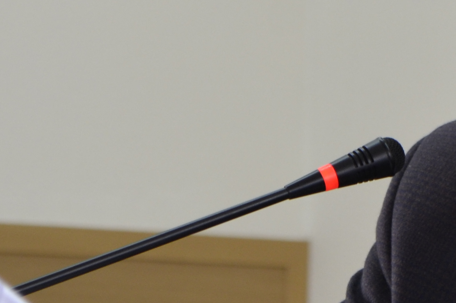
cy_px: 87
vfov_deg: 4.6
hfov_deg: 6.9
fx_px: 3748
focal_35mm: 296
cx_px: 408
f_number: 5.6
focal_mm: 50
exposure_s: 1/25
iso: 400
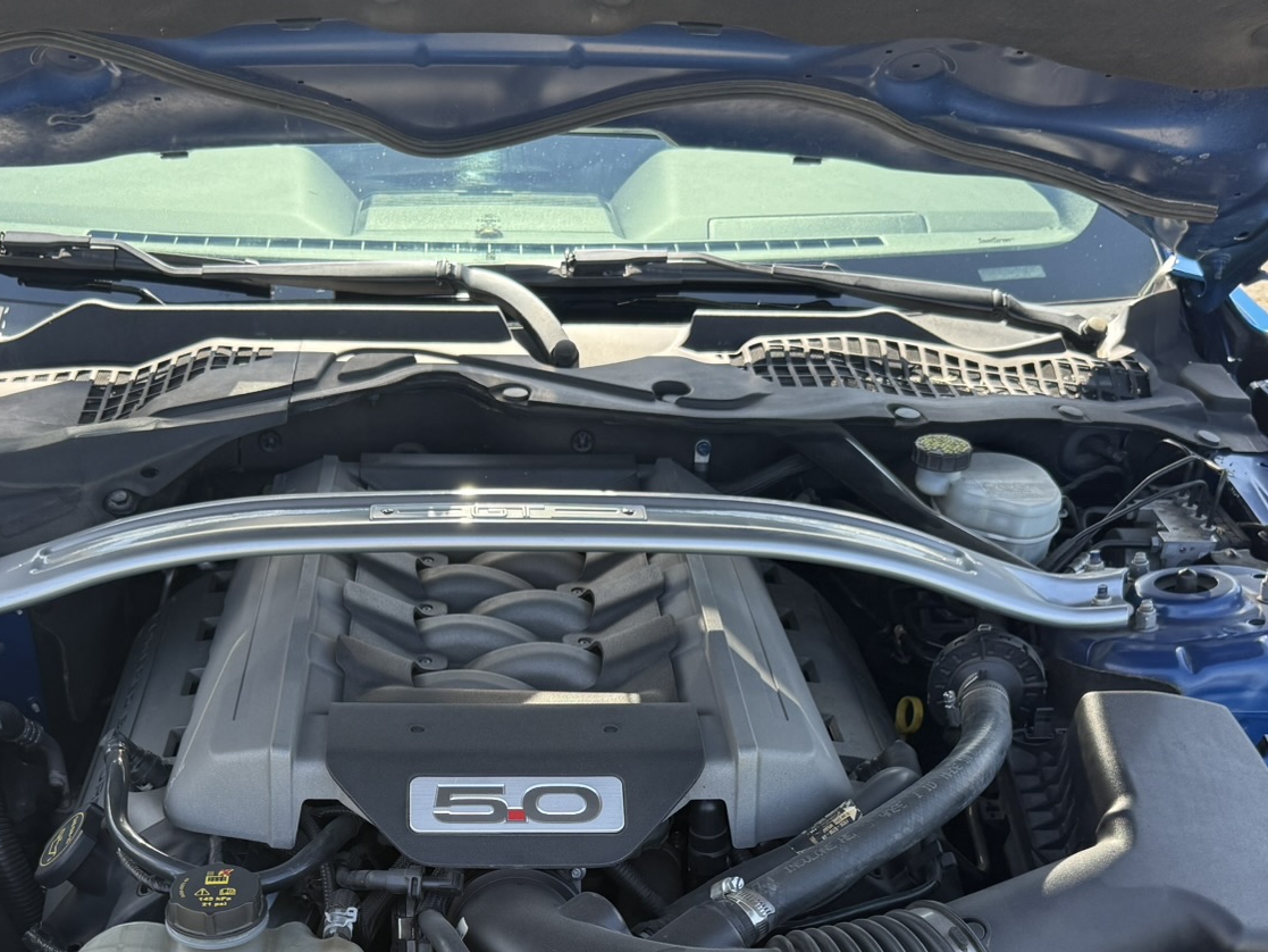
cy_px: 843
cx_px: 514
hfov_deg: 42.8
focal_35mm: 44
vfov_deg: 31.5
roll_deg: -0.2
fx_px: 1612
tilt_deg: -36.9
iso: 100
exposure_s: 1/464
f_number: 1.78
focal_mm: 6.76
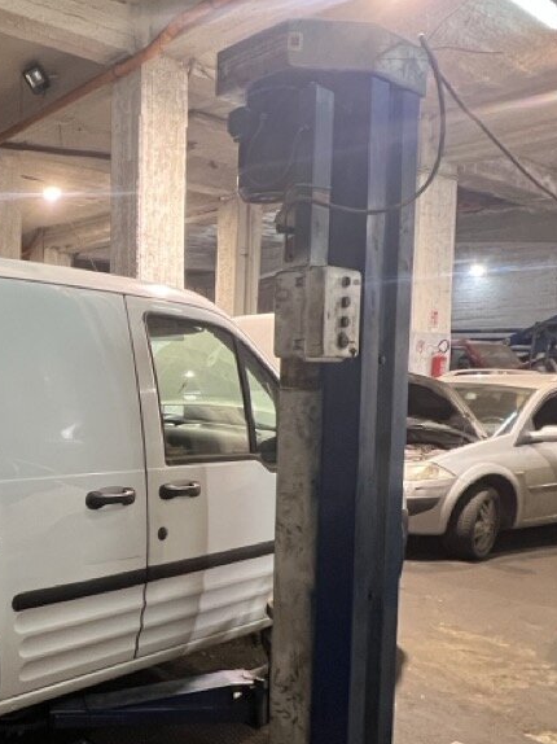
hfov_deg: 41.1
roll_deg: -0.1
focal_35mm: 29
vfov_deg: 61.5
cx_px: -18
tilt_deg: -3.4
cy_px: 412
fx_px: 623
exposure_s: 1/50
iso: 320
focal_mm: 1.57
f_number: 1.8
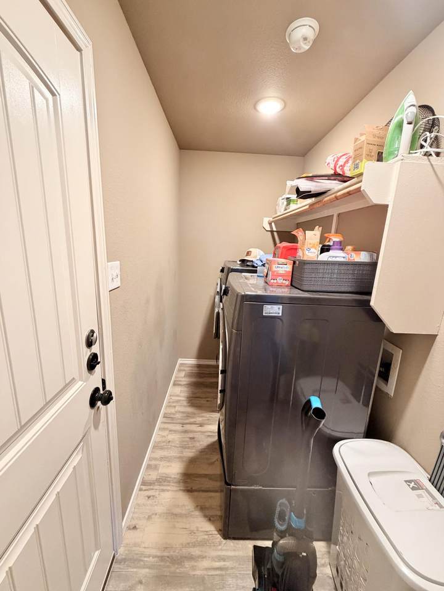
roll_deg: -2.6
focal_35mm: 14
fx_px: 239
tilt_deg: -12.2
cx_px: 222
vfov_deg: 102.1
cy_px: 296
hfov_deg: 85.7
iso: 400
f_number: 2.2
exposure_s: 1/60
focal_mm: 2.22
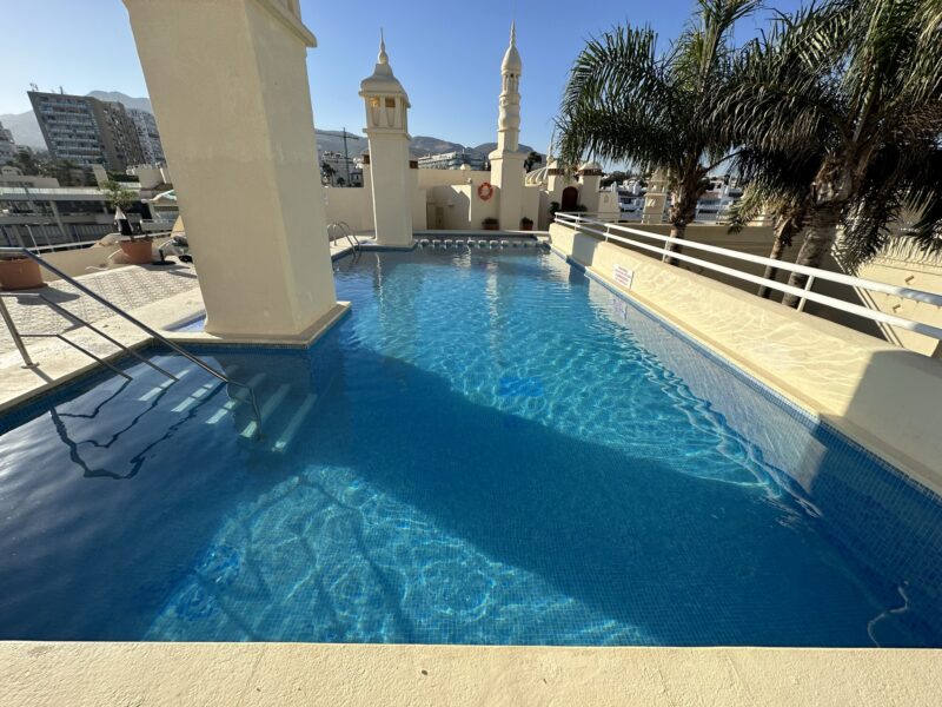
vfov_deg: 85.7
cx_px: 471
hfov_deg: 102.1
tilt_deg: -22.5
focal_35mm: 14
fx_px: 381
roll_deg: -0.7
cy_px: 354
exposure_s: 1/1689
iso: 50
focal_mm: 2.22
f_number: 2.2
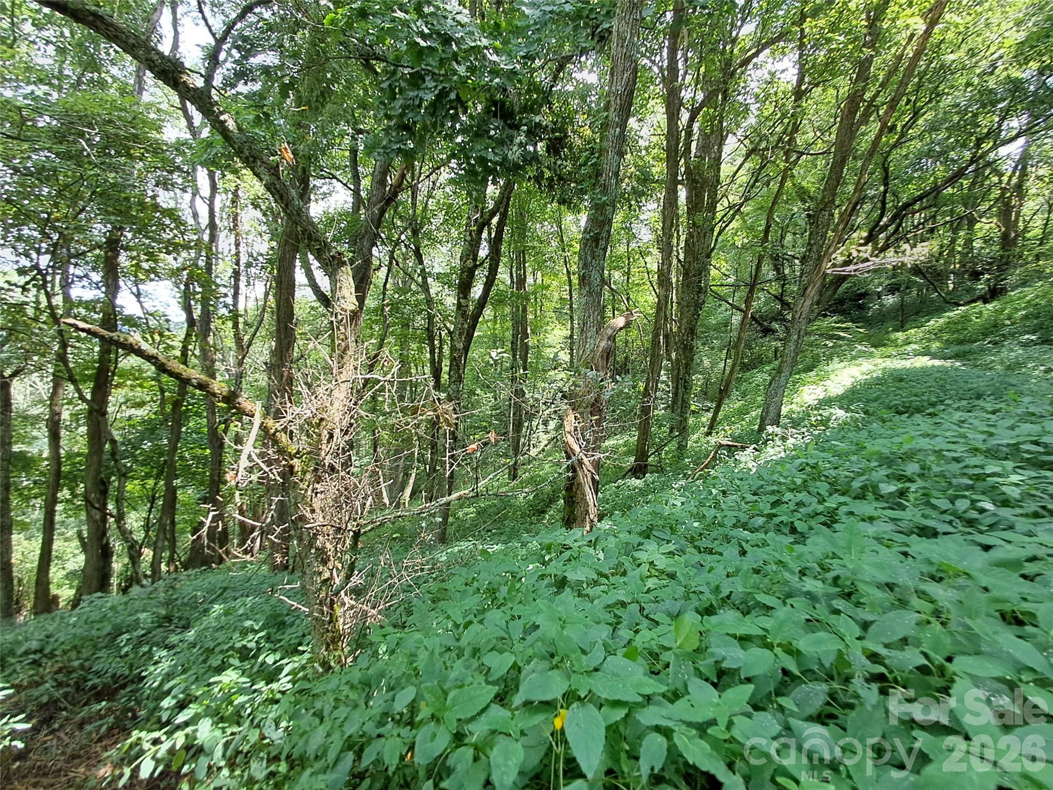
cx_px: 526
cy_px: 395
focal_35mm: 16
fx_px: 487
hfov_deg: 94.5
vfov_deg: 78.1
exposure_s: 1/60
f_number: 2.2
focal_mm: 1.64
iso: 40
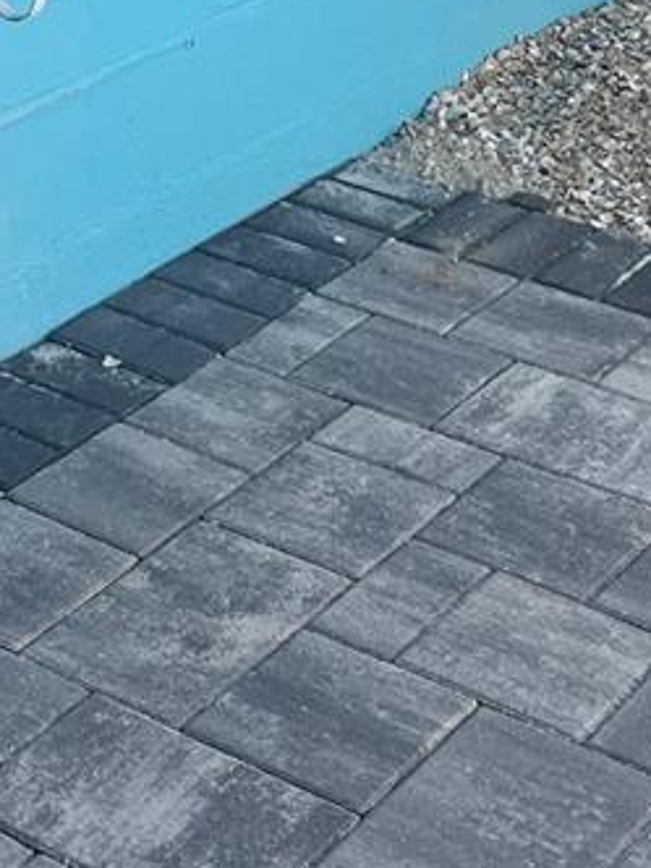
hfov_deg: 15.7
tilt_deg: -13.2
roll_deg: +0.2
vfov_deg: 19.8
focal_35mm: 94
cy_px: -141
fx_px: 2357
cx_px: 170
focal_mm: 5.7
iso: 50
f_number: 1.5
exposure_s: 1/1934
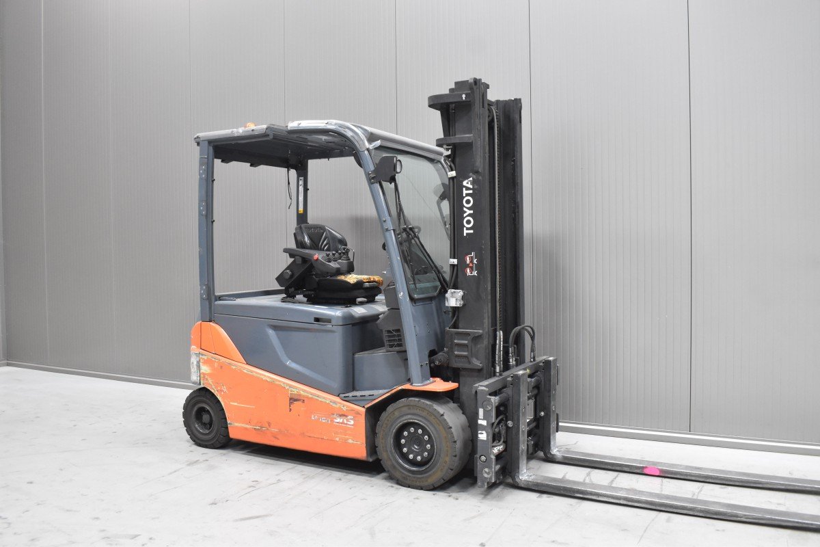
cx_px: 410
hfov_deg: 59.5
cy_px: 274
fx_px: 717
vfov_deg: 41.7
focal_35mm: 32
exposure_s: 1/20
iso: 1600
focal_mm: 21
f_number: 5
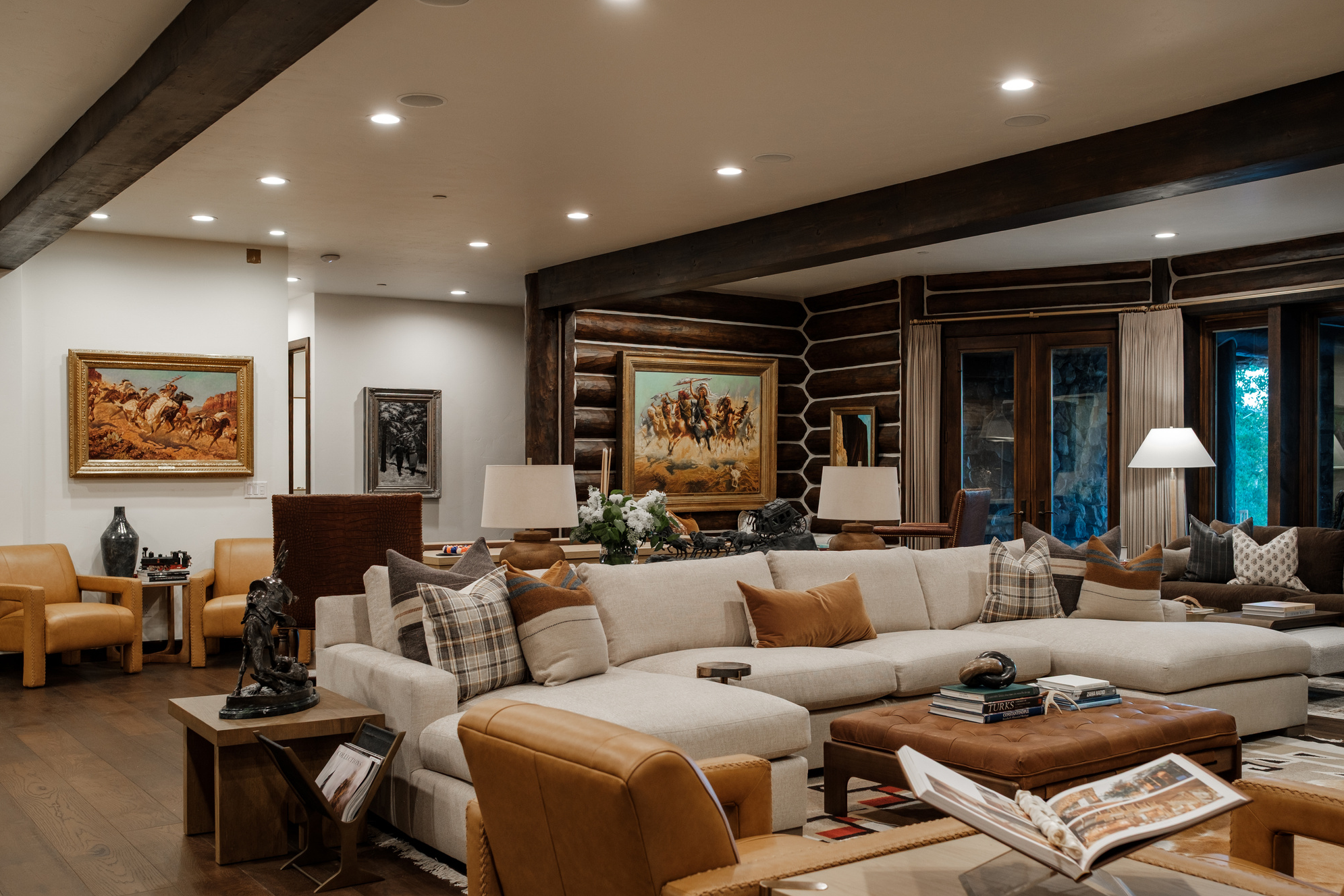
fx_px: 1344
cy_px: 455
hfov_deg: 53.1
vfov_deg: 36.9
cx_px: 657
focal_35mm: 36
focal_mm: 23
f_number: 4.5
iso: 400
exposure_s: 1/10
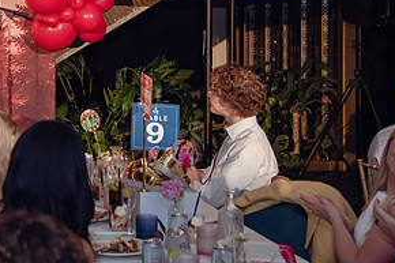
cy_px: 22
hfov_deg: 20.8
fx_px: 1031
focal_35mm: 94
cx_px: -21
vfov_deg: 14.4
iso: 3200
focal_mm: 40
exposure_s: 1/320
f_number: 4
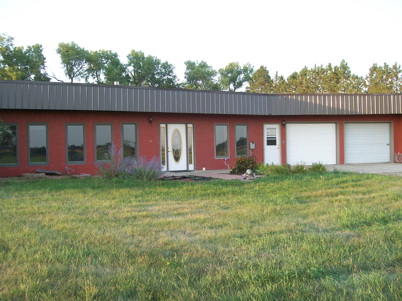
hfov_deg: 51.4
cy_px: 150
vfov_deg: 39.7
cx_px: 201
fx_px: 418
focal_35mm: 36
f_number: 2.7
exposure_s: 1/118
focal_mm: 6
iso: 80
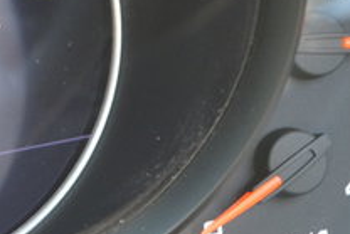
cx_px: -163
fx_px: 2956
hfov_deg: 6.7
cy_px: 70
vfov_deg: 4.5
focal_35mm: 304
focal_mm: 55
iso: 400
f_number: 5.6
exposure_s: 1/40
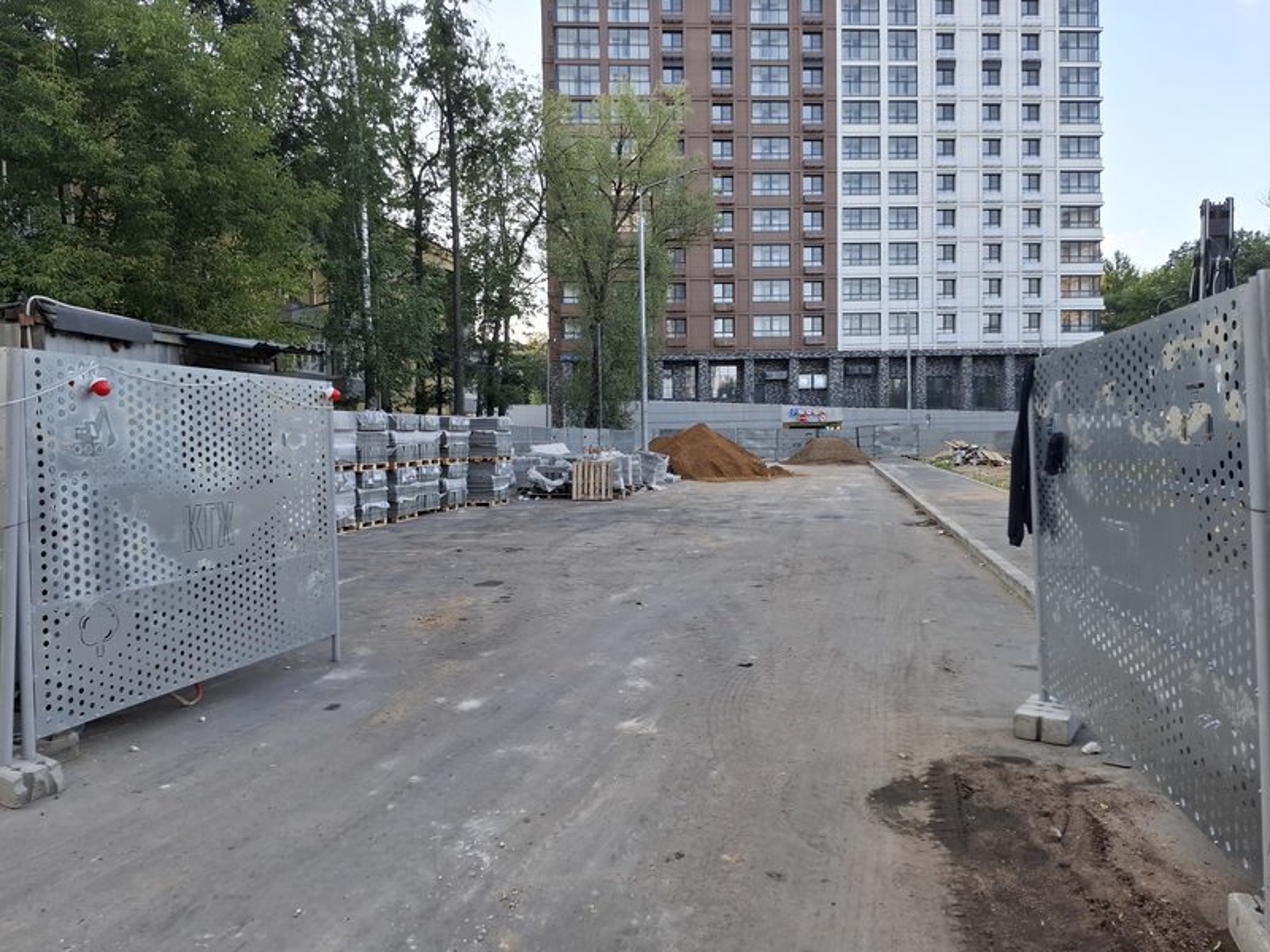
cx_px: 635
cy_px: 476
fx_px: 844
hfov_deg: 73.9
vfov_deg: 58.9
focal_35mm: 23
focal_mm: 5.54
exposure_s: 1/167
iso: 50
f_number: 1.8
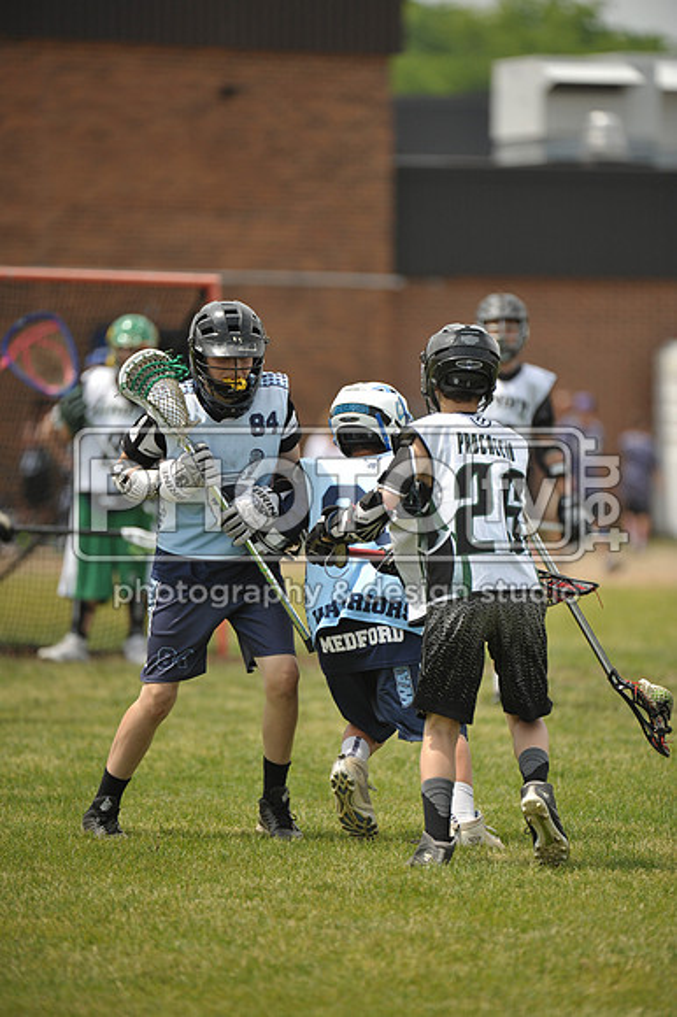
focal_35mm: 330
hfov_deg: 4.2
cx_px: 338
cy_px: 508
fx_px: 9319
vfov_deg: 6.2
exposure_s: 1/3200
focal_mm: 330
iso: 800
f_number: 4
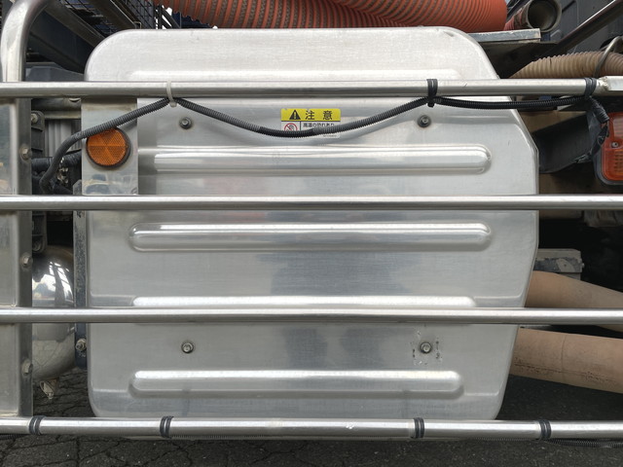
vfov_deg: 53.1
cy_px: 234
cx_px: 312
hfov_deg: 67.3
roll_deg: +3.2
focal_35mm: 26
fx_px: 468
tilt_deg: -1.8
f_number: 1.6
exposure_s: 1/447
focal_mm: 4.2
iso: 32
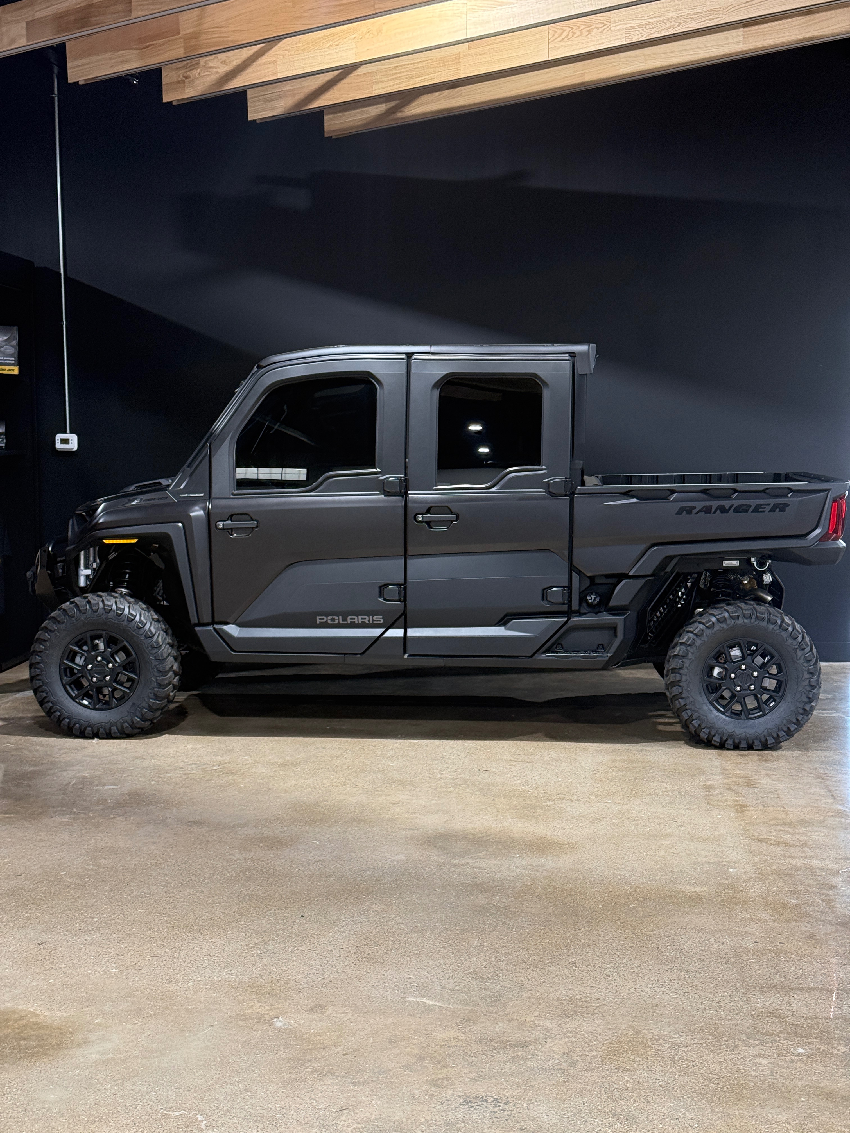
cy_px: 566
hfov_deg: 30.3
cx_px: 425
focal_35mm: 48
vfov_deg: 39.7
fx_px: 1572
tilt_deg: -4.6
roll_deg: -0.7
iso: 200
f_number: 1.78
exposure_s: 1/65
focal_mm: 6.76
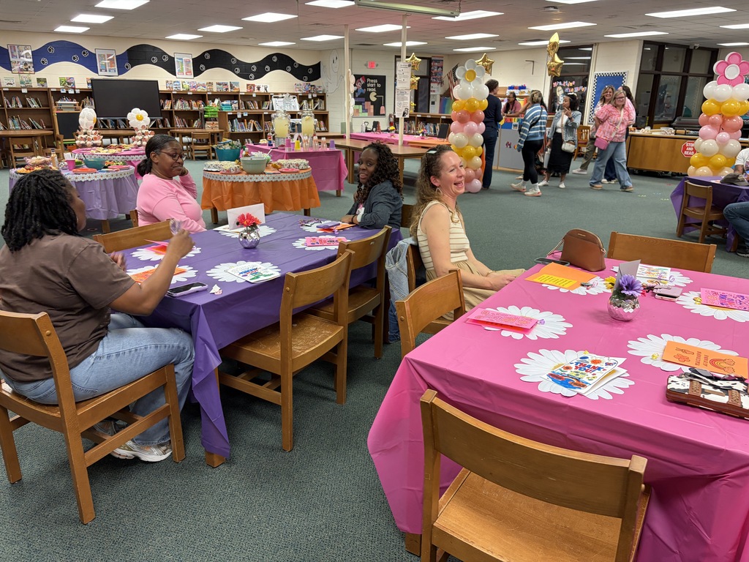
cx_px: 374
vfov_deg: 53.1
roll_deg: -3.1
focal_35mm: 26
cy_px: 281
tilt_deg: -17.2
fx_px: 563
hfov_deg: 67.3
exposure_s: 1/60
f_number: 1.6
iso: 160
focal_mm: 5.96
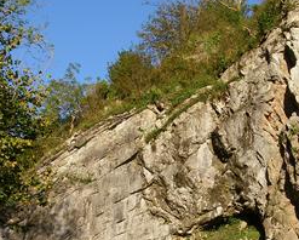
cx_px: 195
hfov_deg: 26.3
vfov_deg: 20.8
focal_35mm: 72
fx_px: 638
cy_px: 224
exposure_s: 1/100
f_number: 6.6
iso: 64
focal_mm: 6.3
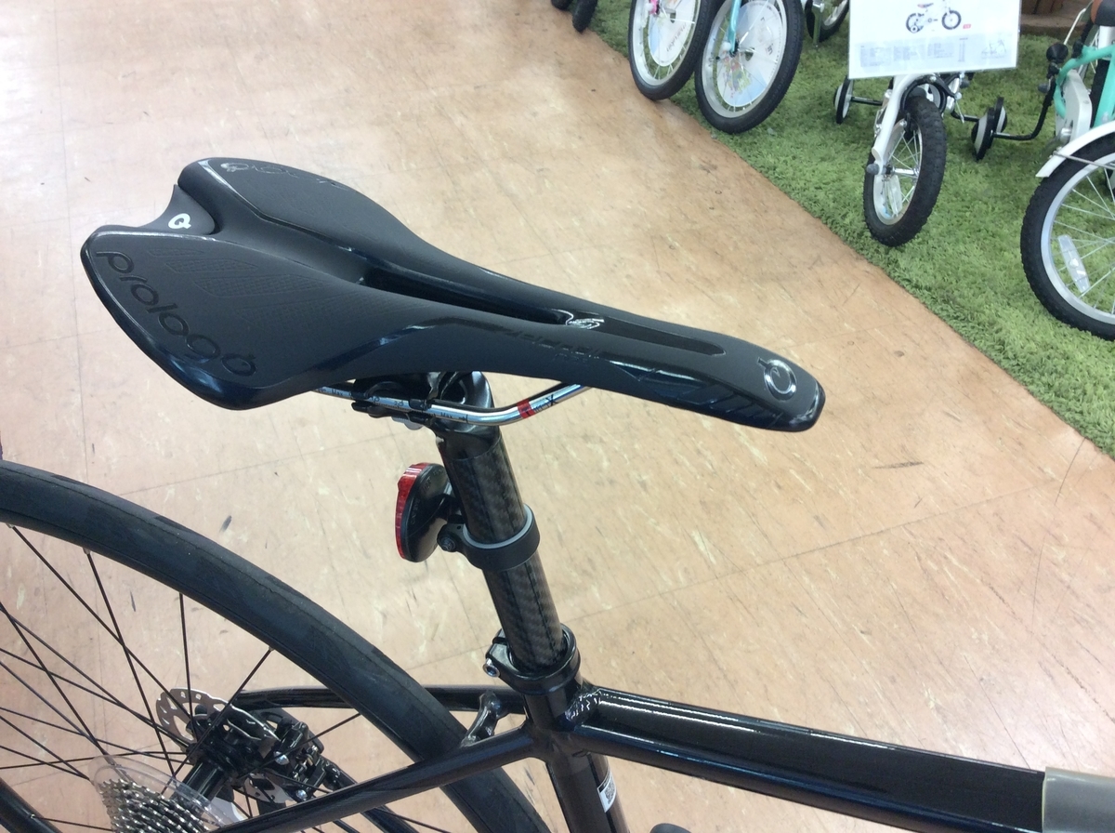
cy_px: 416
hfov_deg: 56.9
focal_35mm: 32
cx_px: 558
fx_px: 1029
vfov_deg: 44.0
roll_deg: -0.8
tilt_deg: -39.4
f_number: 2.4
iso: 64
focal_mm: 3.3
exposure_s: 1/24
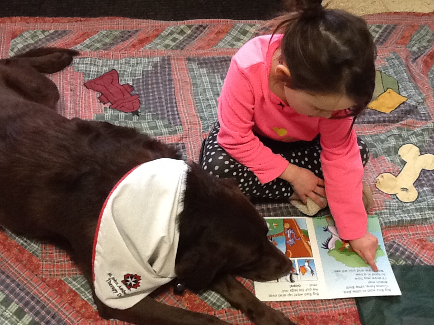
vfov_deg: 32.9
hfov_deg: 42.9
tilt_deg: -49.6
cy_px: 162
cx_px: 217
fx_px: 552
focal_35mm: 44
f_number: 2.4
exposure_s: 1/30
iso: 160
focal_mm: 2.03
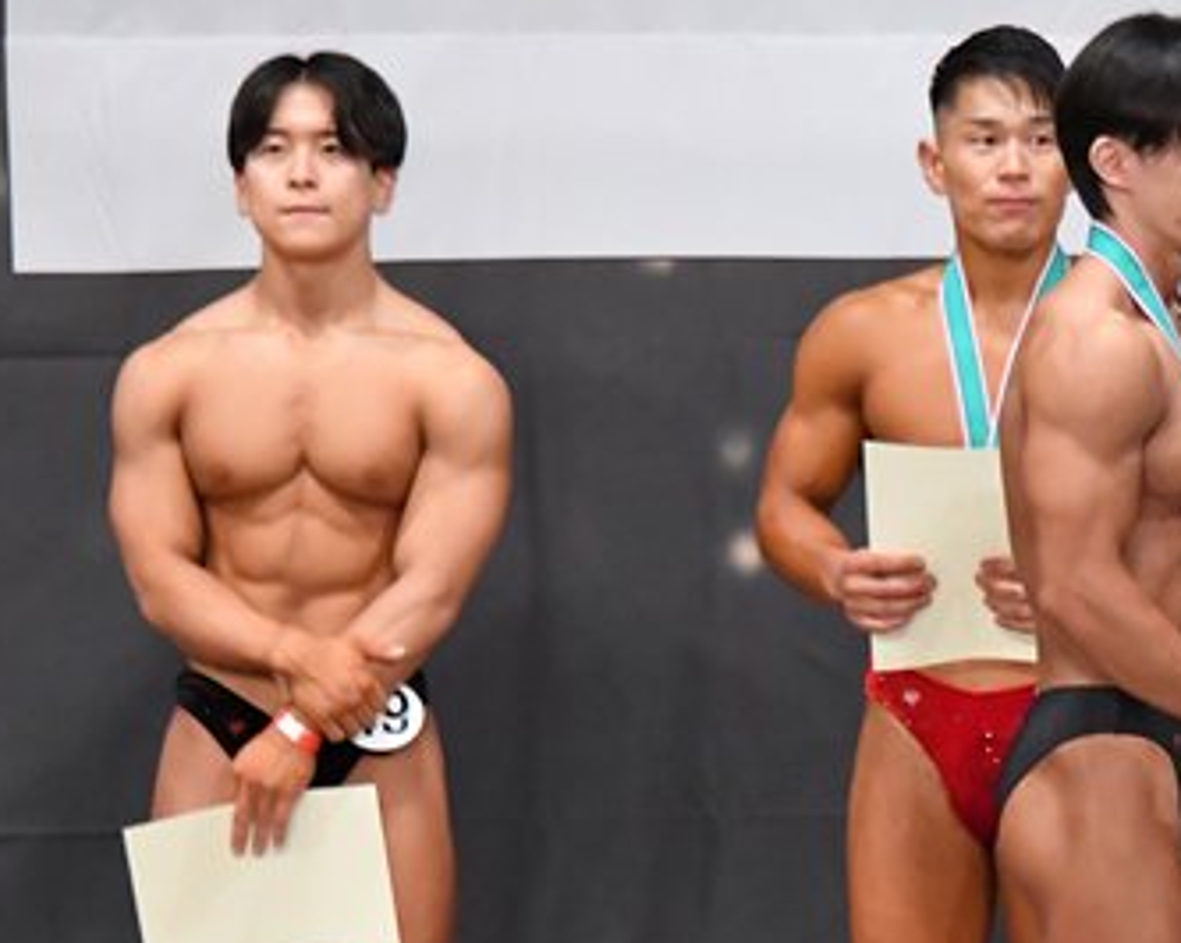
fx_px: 15405
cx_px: 1325
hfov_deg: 4.4
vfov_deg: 3.5
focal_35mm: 441
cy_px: 798
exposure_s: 1/400
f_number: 5.6
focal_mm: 135
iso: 6400
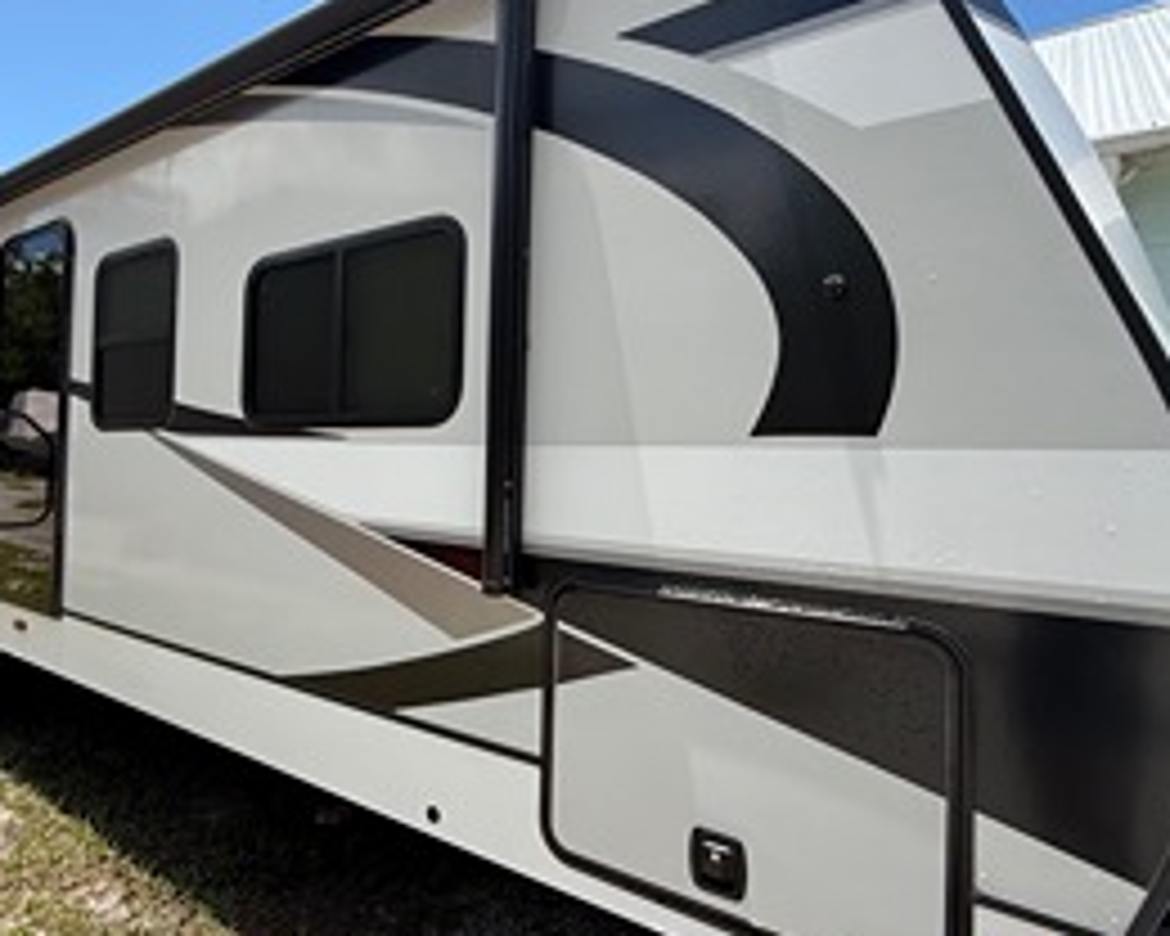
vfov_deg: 65.5
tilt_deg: +2.0
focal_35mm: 21
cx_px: 432
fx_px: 727
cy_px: 450
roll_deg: -3.5
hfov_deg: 76.1
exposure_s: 1/1105
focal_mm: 2.22
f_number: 2.2
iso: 50
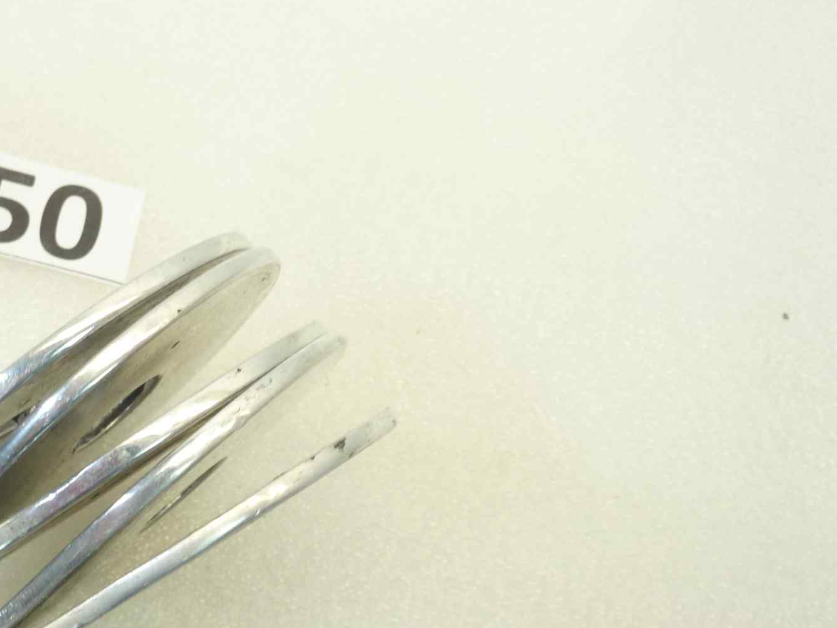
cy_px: 409
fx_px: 1161
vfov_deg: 30.1
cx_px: 79
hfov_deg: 37.0
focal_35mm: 48
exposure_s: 1/25
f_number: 3.3
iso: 80
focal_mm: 4.1
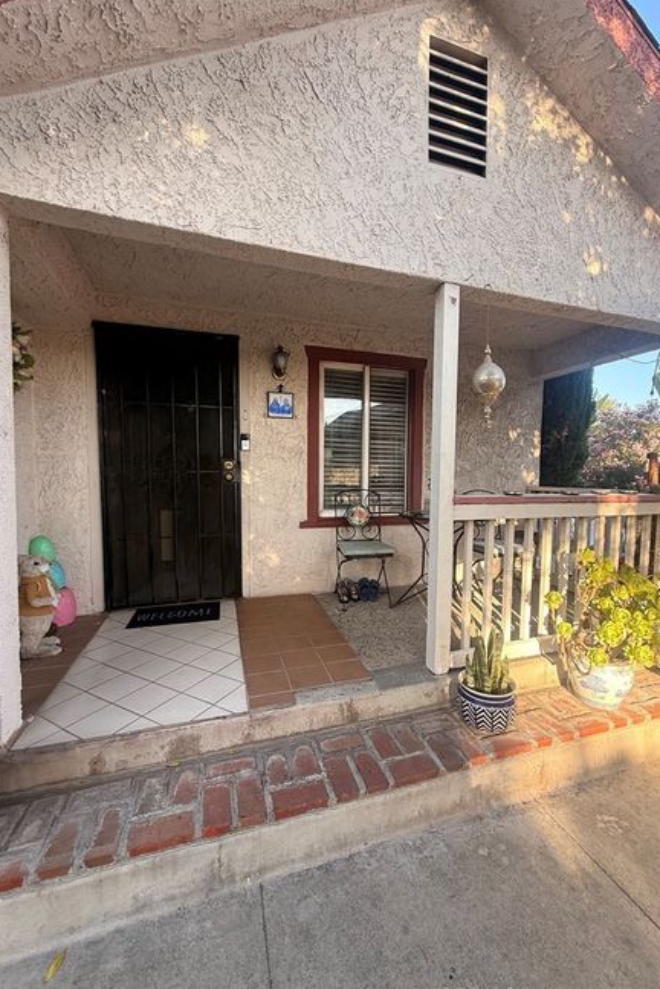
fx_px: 412
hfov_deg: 77.3
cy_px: 502
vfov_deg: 100.4
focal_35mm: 15
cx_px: 351
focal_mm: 2.22
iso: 40
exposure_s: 1/99
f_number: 2.2
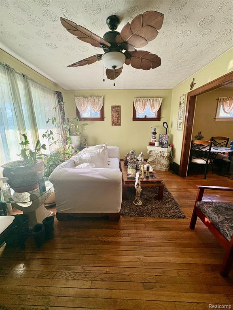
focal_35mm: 14
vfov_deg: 102.1
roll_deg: +0.2
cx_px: 116
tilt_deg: -12.2
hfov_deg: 85.7
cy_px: 155
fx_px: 126
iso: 250
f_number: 2.2
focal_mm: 2.22
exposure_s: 1/60
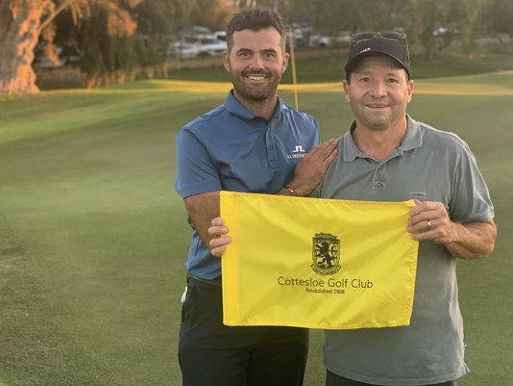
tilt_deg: -8.6
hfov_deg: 29.8
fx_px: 964
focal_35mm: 65
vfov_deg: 22.6
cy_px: 149
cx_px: 252
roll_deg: +0.7
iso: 100
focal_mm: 6
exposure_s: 1/122
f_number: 2.4
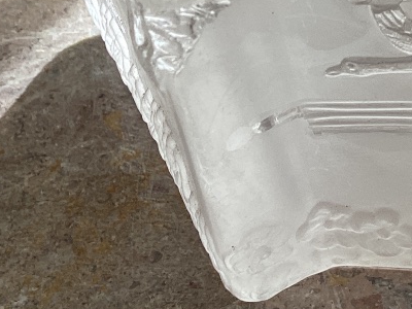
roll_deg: +1.1
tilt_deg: -42.6
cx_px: 558
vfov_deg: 15.8
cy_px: 96
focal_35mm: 93
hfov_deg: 19.2
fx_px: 1107
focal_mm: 3.3
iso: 25
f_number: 2.4
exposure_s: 1/120
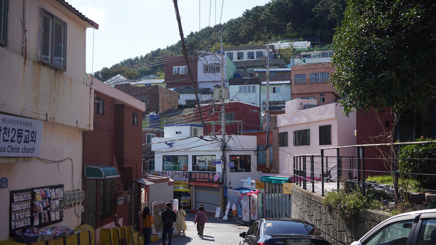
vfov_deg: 32.0
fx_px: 428
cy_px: 136
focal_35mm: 37
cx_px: 217
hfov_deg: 54.0
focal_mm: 35
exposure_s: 1/125
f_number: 9
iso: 100
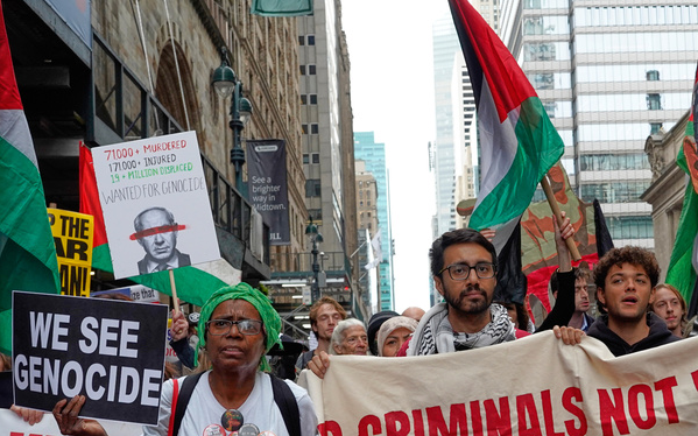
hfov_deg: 33.2
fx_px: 1160
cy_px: 388
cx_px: 474
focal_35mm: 61
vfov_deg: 20.9
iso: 1250
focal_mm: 35
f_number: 6.3
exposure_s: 1/250
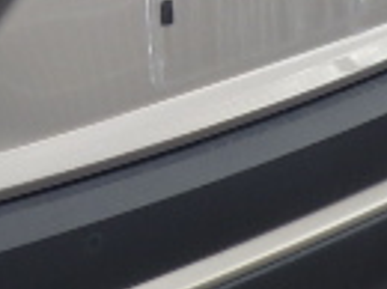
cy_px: -140
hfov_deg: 13.2
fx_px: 1540
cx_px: -256
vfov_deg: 10.4
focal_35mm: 138
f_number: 4.2
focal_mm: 5
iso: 125
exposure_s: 1/160
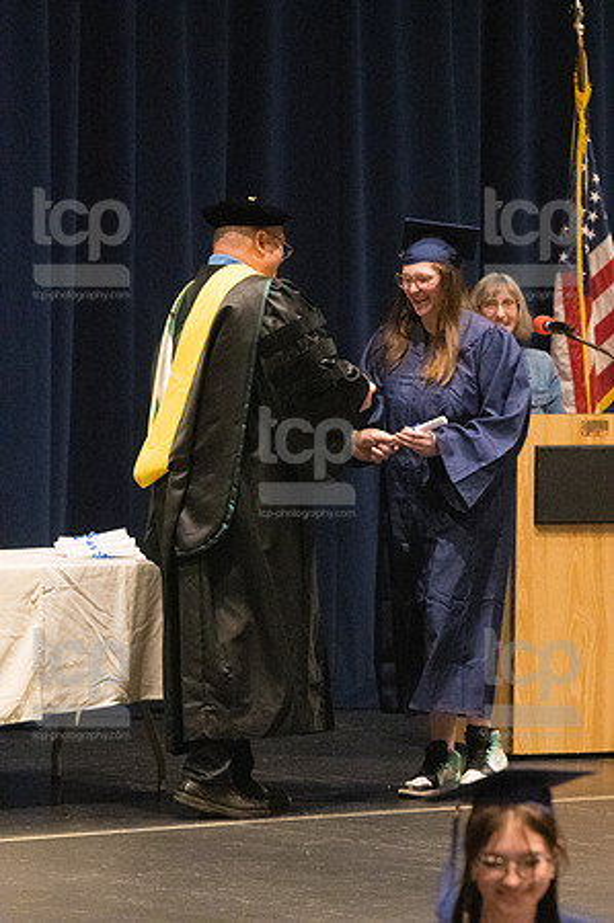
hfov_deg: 6.1
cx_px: 307
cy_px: 462
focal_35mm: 225
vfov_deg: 9.2
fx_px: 5769
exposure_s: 1/250
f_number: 4.5
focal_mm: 150
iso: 8000
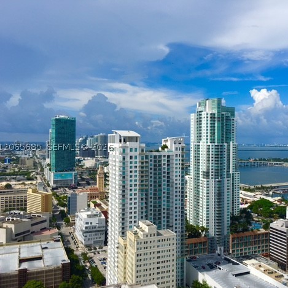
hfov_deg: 46.6
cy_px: 147
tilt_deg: +1.5
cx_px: 187
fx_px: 329
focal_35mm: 35
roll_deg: +1.0
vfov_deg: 47.2
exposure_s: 1/2653
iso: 25
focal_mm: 4.15
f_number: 2.2
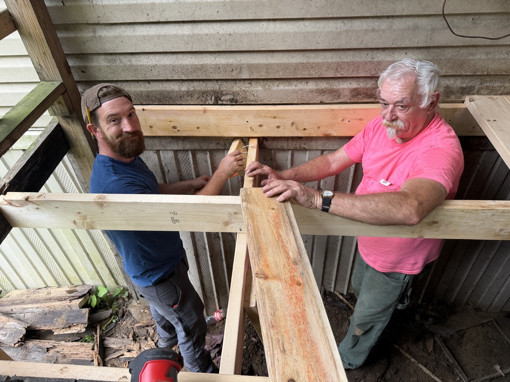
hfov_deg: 71.6
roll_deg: +3.6
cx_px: 255
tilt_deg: -40.8
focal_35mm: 24
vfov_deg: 56.8
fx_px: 354
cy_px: 191
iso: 200
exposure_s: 1/84
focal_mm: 6.76
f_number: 1.78
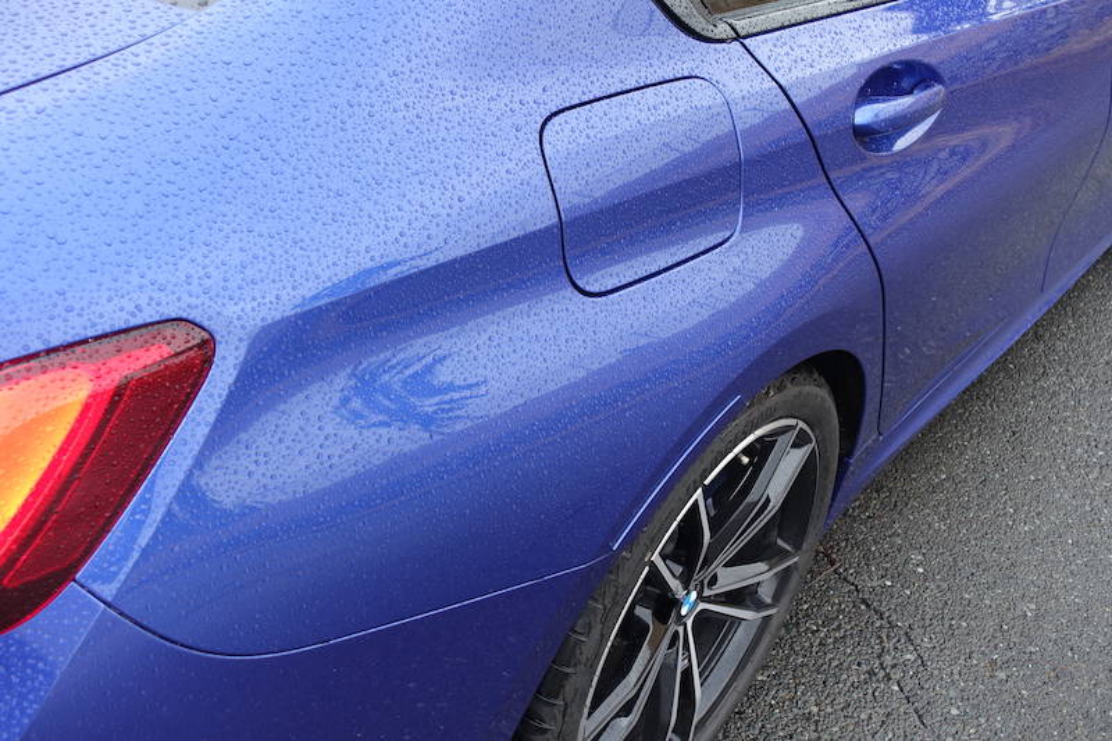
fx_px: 1081
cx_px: 556
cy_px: 370
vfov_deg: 37.8
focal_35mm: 35
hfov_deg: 54.4
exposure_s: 1/80
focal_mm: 12.99
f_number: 3.5
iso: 125
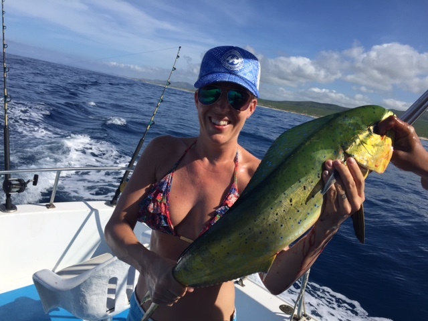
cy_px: 160
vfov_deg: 48.2
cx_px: 214
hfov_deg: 61.7
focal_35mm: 29
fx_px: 359
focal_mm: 4.15
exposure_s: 1/3049
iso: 32
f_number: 2.2
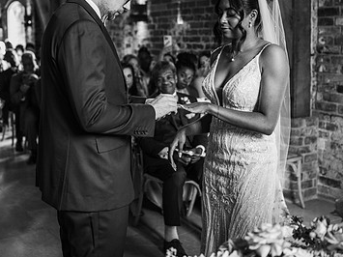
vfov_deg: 26.3
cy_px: 71
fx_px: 545
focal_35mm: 55
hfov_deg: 34.7
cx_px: 120
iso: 1100
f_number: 2
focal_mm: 35
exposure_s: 1/200
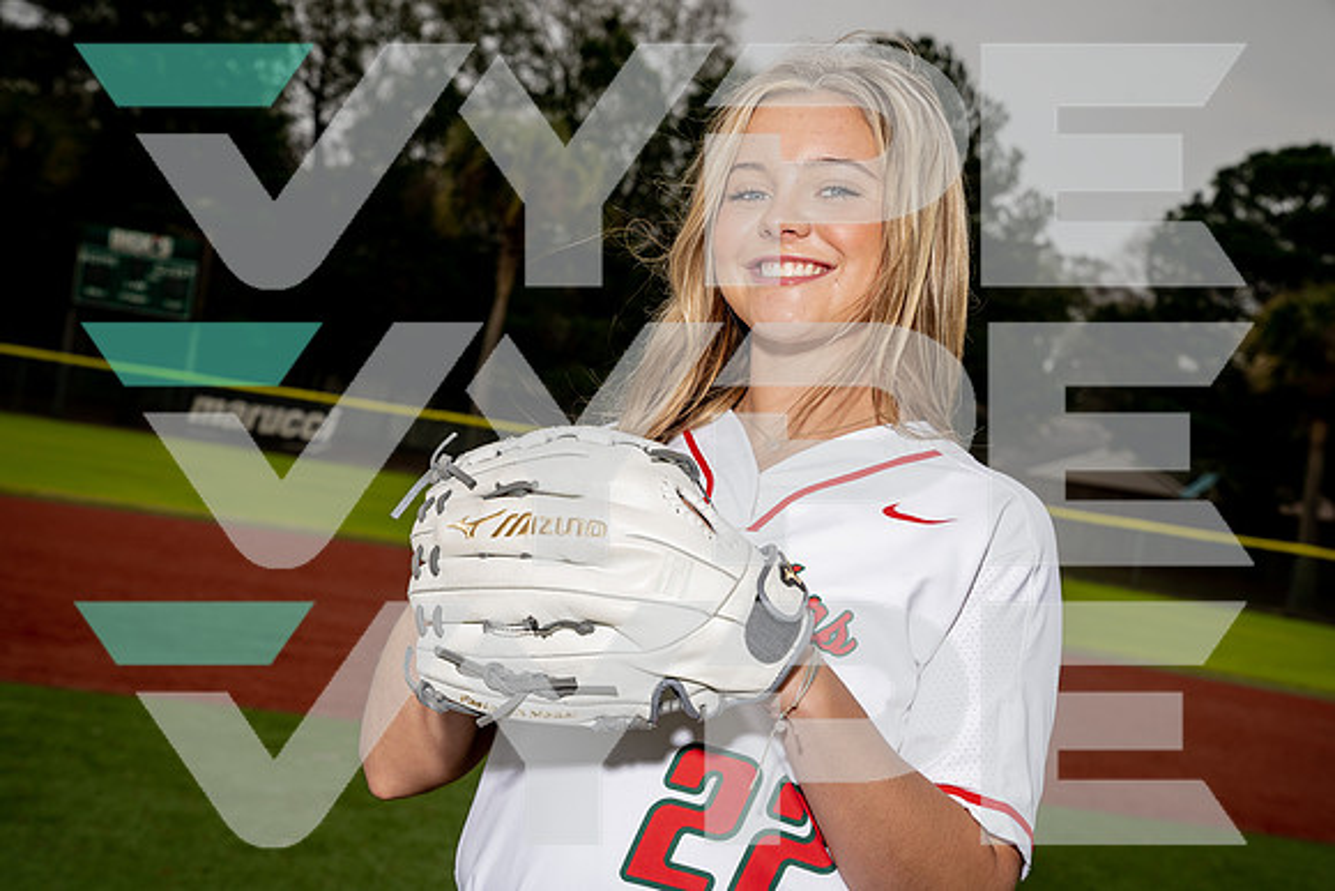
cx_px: 668
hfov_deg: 30.1
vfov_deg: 20.3
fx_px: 2485
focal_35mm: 67
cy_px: 446
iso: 100
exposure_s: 1/250
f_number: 8
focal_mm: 67
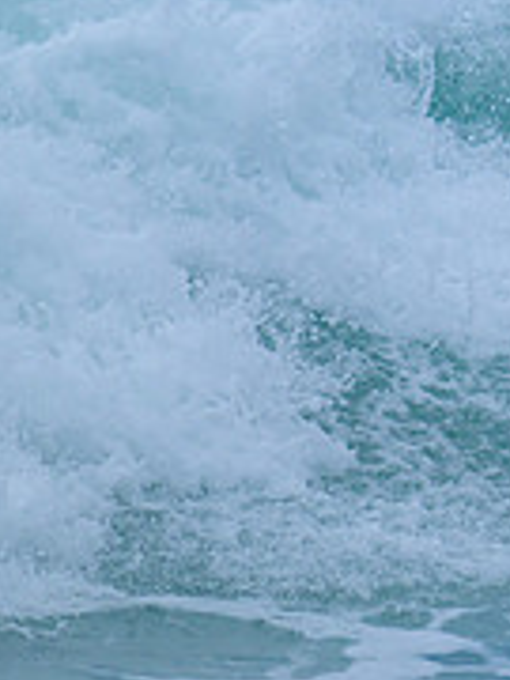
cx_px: 1322
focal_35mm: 2110
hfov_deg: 0.7
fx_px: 41449
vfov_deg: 0.9
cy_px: 54
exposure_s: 1/2000
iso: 450
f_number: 8
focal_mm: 560
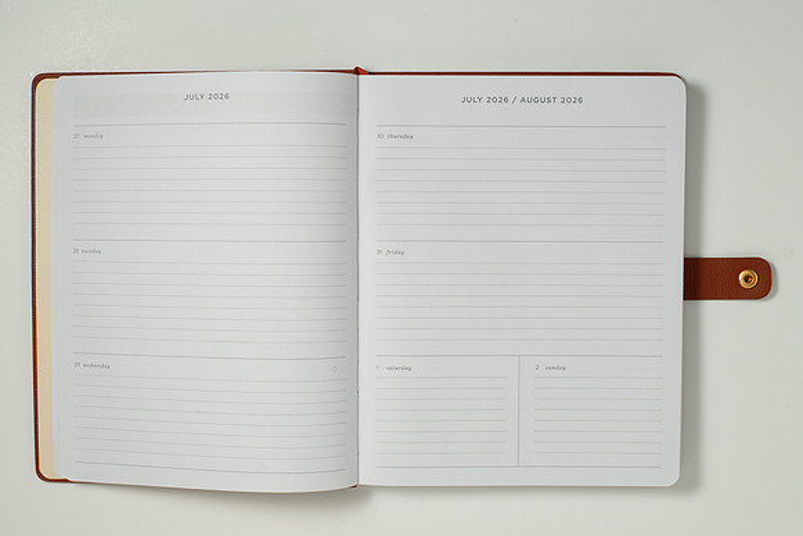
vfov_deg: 23.0
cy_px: 285
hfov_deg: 33.9
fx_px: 1316
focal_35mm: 59
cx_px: 377
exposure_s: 1/200
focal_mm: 50
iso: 200
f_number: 10
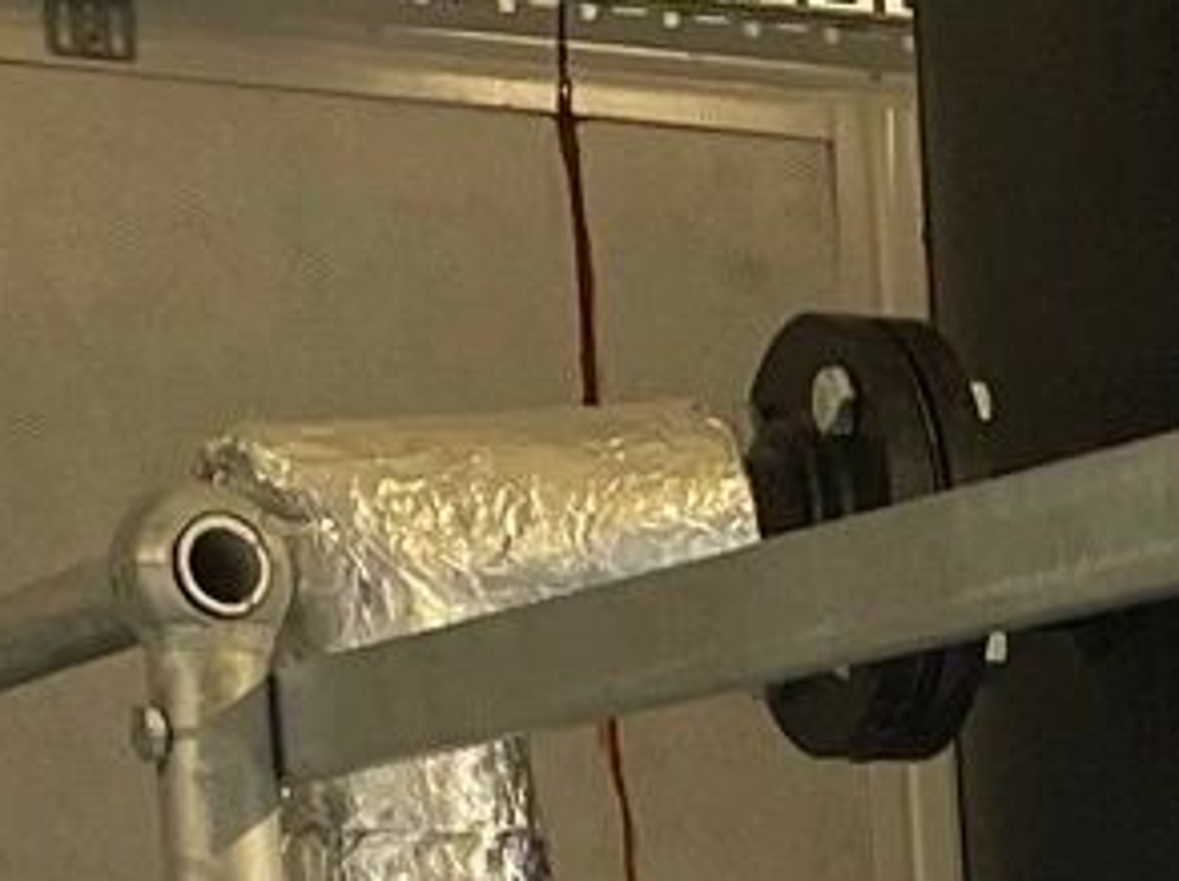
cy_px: 2727
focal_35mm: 182
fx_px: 6191
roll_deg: +1.0
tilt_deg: -13.6
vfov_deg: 7.2
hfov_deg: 10.5
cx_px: 1847
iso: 100
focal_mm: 5.1
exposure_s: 1/100
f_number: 1.6
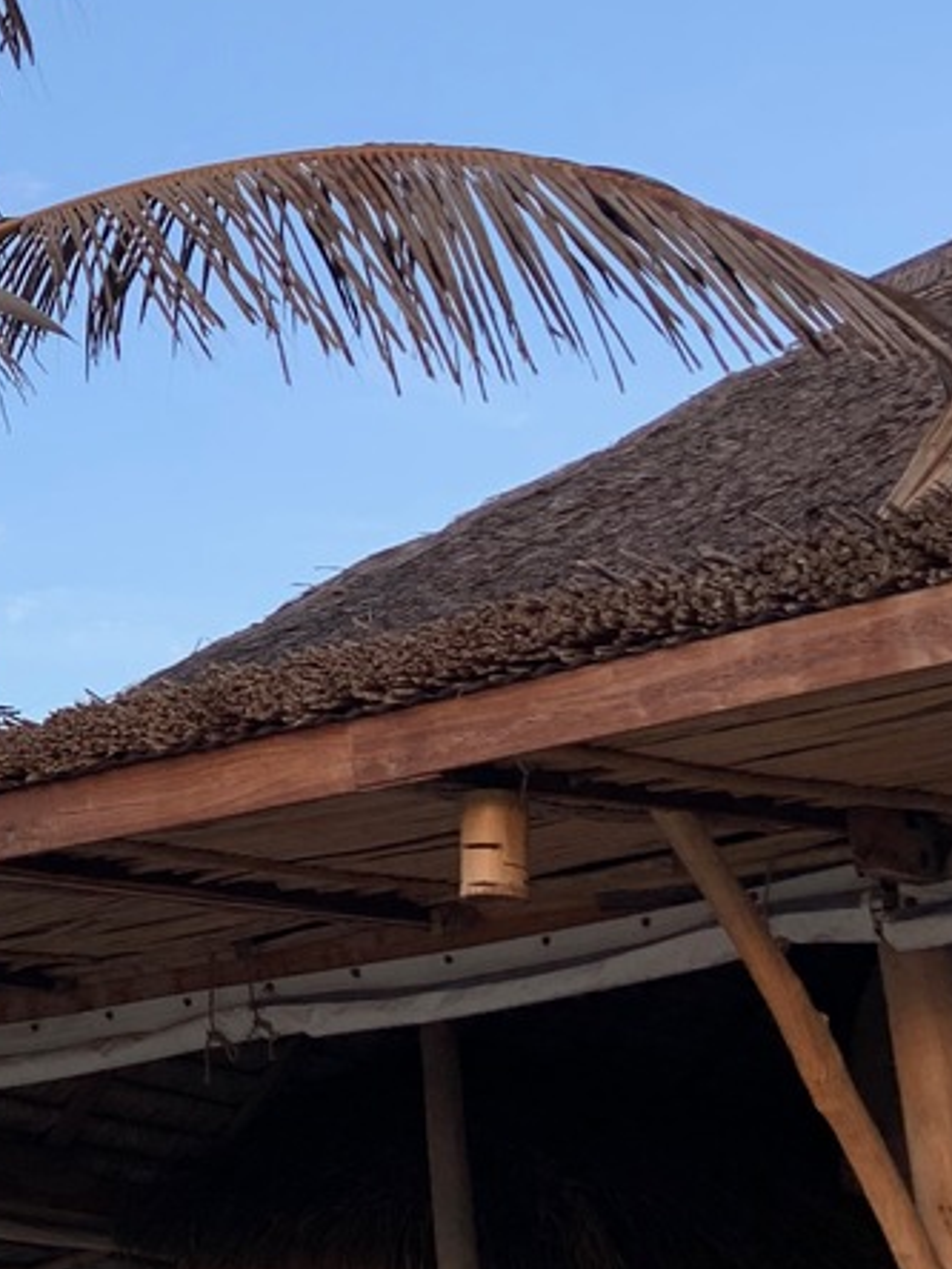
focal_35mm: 78
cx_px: -349
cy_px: 553
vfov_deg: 25.0
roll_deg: -2.8
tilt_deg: +19.8
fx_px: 2860
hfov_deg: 17.5
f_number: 1.8
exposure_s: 1/283
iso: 25
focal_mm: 4.25
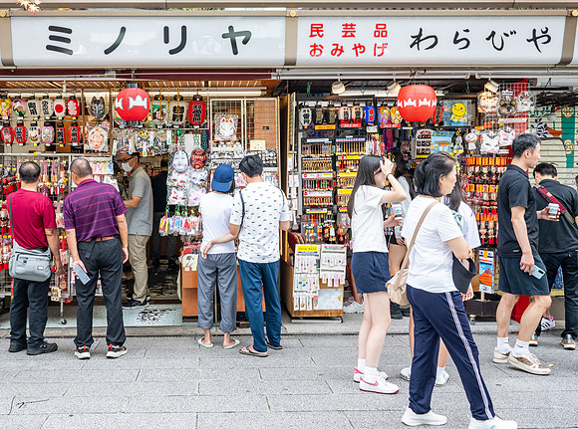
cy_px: 169
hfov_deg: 48.2
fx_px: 640
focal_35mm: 38
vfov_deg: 37.0
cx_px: 216
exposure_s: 1/320
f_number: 8
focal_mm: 29.5
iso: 1250
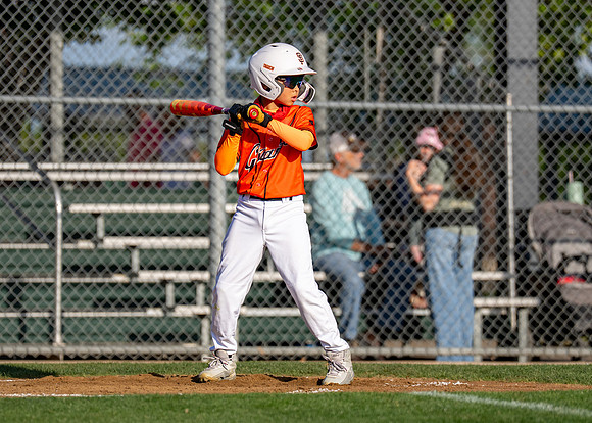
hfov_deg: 5.3
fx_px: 6445
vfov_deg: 3.8
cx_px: 311
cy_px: 217
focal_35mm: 383
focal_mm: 200
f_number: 2.8
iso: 160
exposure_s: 1/3200
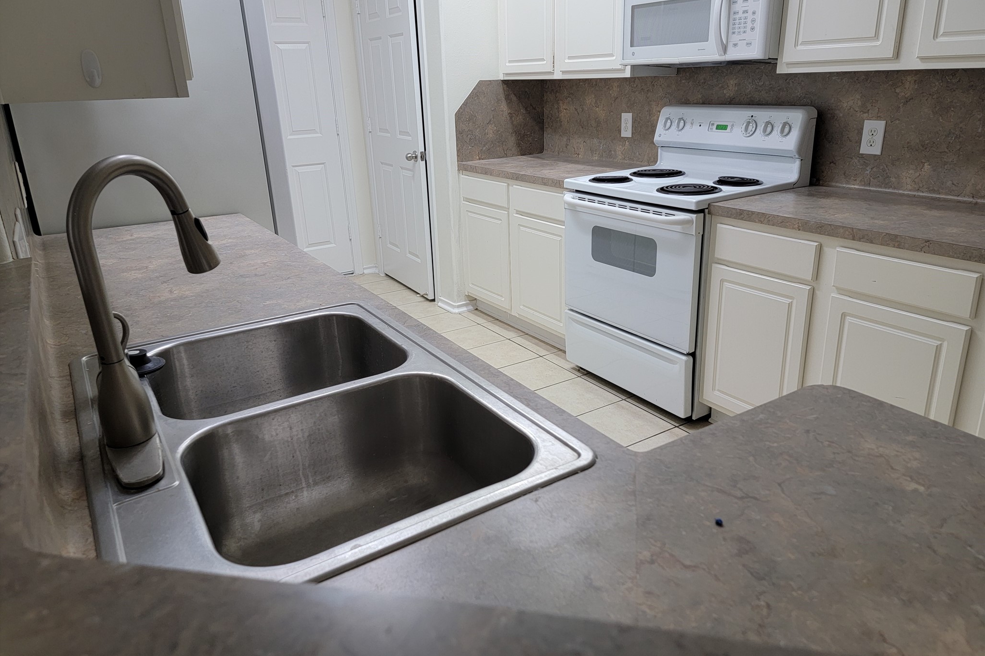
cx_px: 492
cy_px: 291
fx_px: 684
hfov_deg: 71.5
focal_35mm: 25
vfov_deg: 51.2
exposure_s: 1/120
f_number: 1.8
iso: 125
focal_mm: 6.7
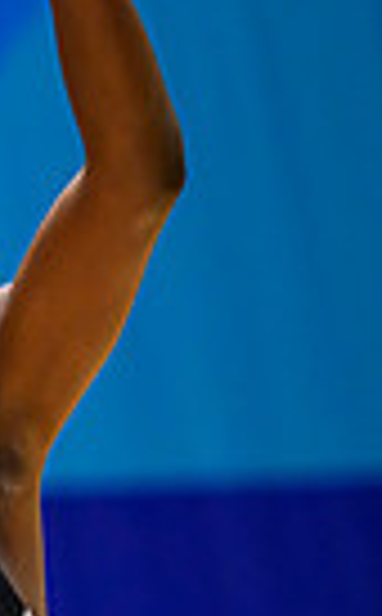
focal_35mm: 679
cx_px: -1030
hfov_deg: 1.9
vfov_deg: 3.1
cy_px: 526
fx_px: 11370
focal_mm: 135
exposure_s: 1/1600
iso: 3200
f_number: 3.5
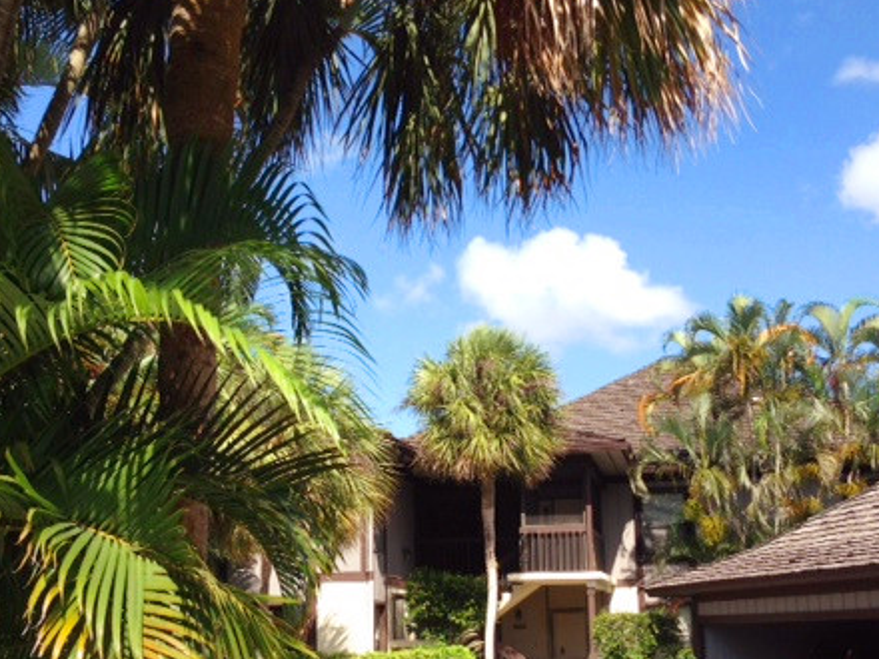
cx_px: 424
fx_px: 1219
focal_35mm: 48
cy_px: 453
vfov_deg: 30.0
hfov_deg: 39.7
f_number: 2.4
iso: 50
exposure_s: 1/809
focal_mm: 4.13
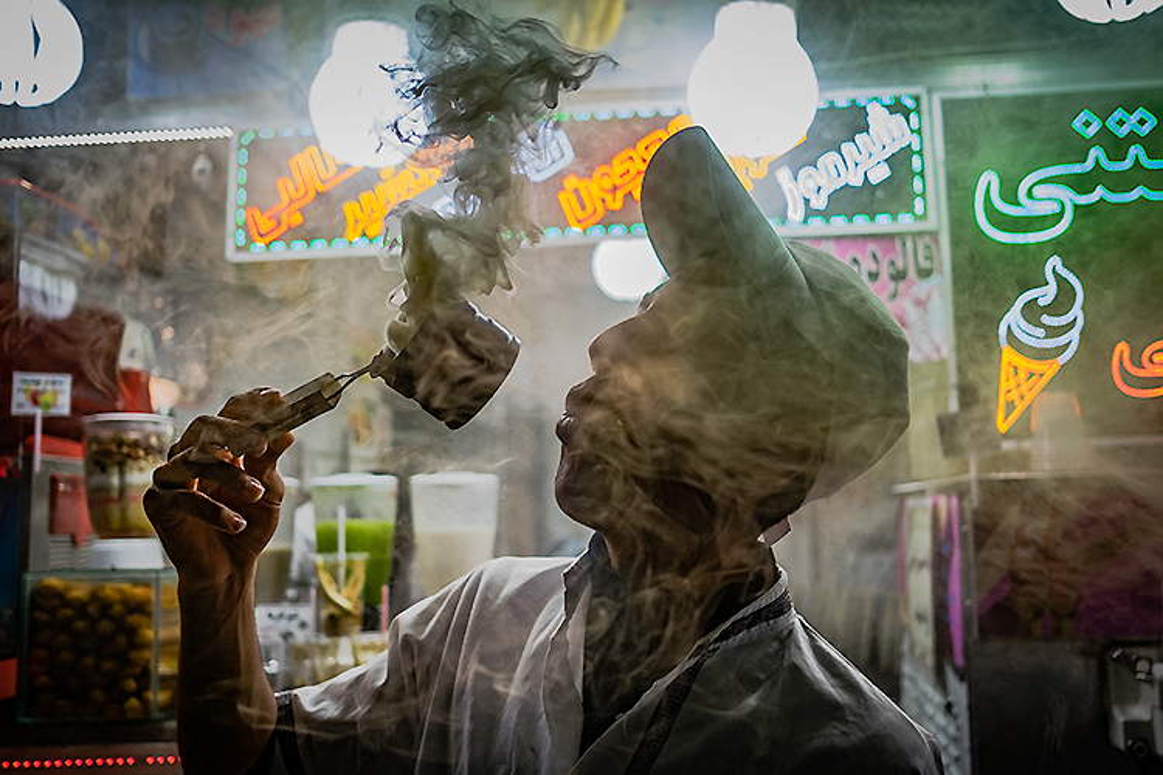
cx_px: 582
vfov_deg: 37.9
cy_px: 388
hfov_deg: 54.4
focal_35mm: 35
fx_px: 1131
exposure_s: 1/2000
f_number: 2
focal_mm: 23
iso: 800
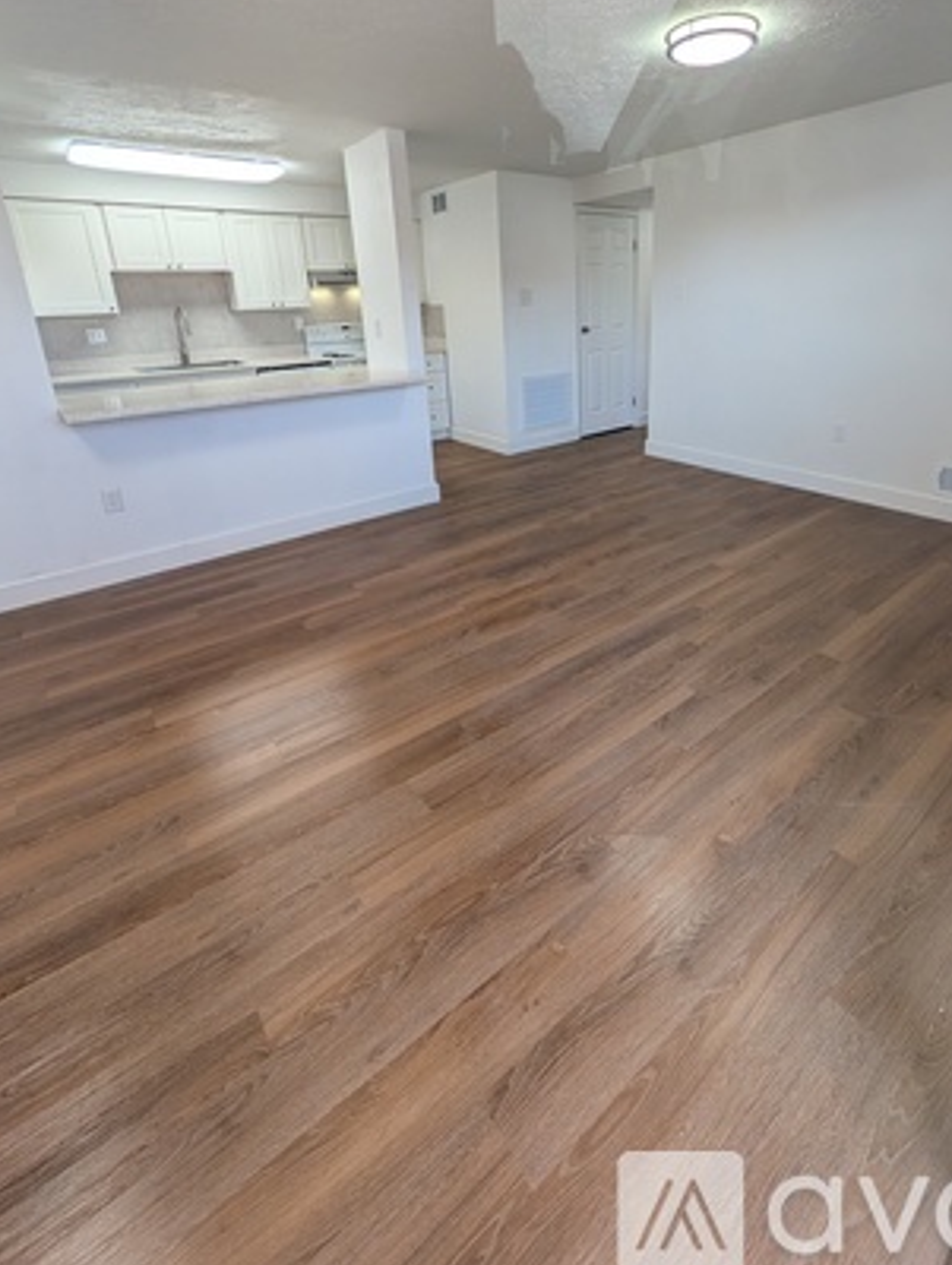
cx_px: 535
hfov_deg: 81.5
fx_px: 549
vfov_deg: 96.4
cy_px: 487
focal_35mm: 15
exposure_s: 1/272
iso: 62
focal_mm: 2.02
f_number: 1.7
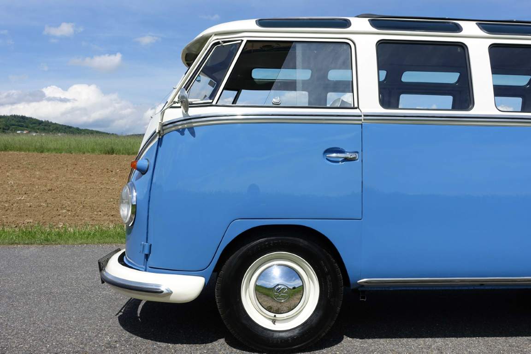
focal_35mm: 33
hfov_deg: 57.2
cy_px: 177
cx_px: 266
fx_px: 487
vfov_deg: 40.0
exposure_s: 1/800
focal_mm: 12.2
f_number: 5.6
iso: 125
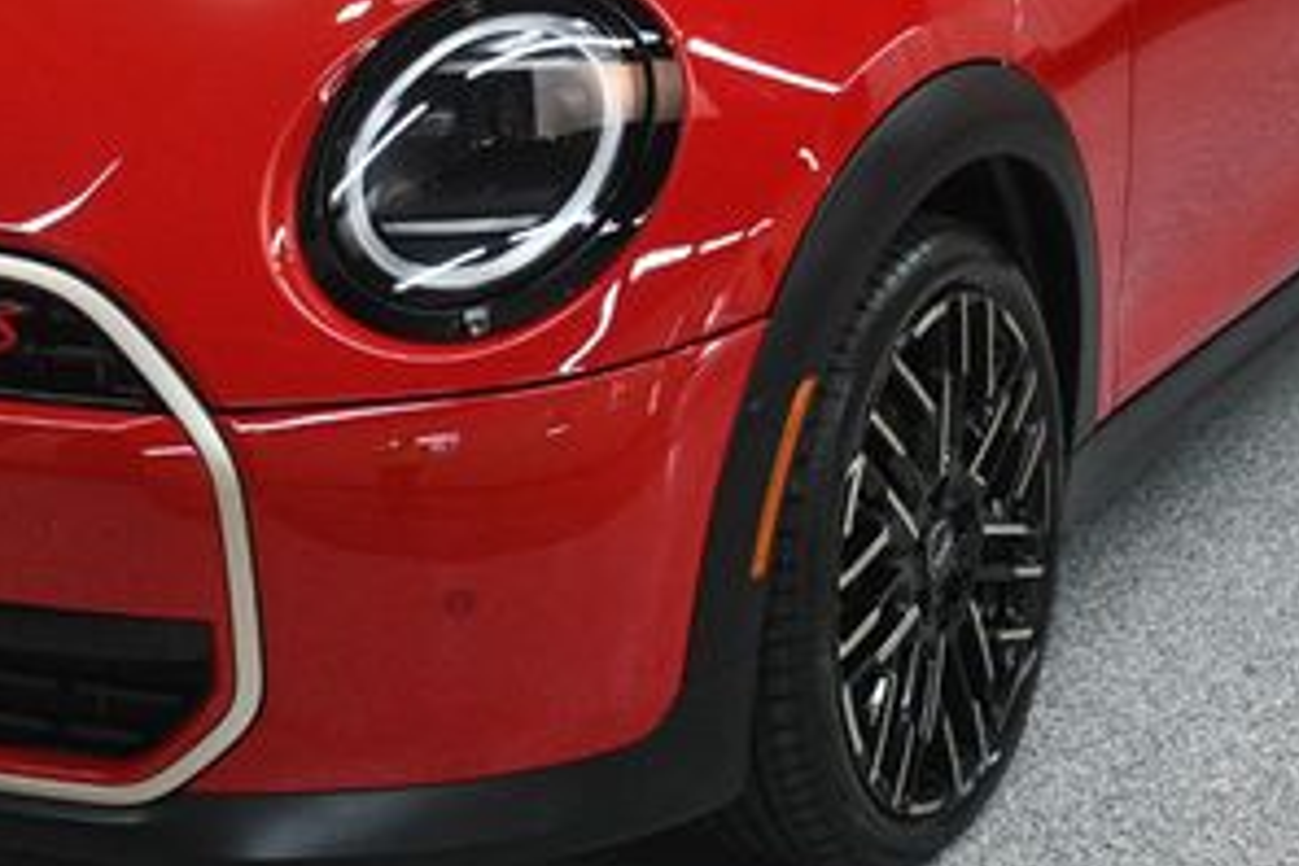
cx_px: 477
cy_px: 157
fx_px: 3031
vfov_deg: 16.1
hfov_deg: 24.1
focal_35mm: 84
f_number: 3.8
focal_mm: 26
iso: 1600
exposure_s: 1/125
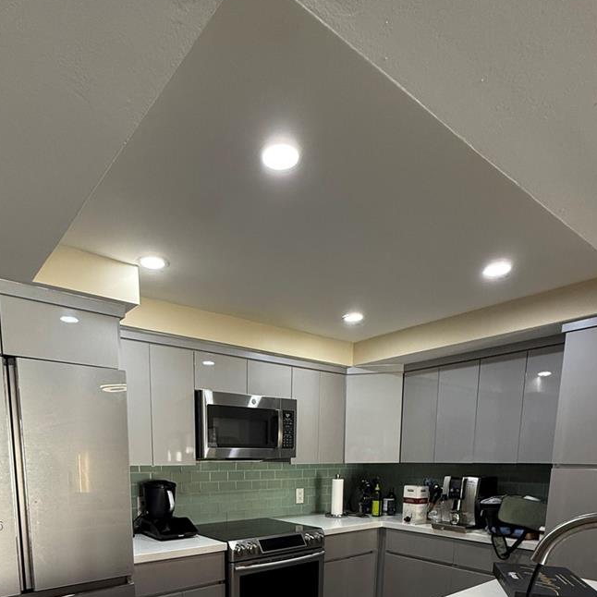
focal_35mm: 23
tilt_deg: -7.5
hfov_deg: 66.8
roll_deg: +0.1
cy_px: 526
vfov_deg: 58.5
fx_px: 449
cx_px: 247
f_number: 2.2
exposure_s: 1/91
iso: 320
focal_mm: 2.22
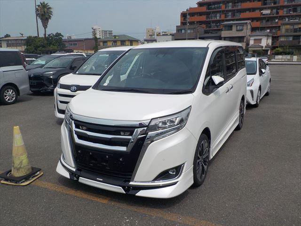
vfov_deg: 46.8
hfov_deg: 60.0
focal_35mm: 30
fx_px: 261
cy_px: 113
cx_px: 150
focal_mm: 4.1
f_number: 6.6
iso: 125
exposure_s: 1/800
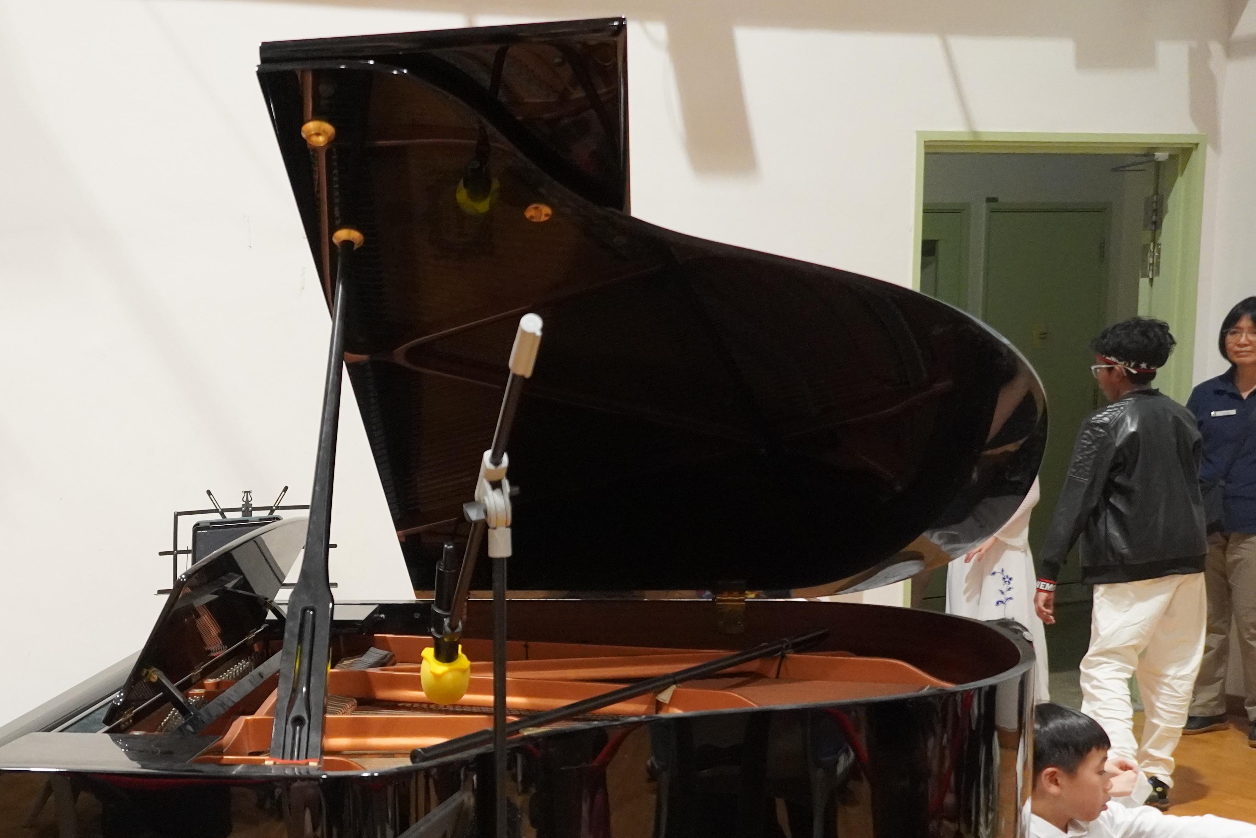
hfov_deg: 38.8
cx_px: 249
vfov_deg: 27.1
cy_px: 647
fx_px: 1709
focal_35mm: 49
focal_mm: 20
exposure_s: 1/160
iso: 3200
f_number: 4
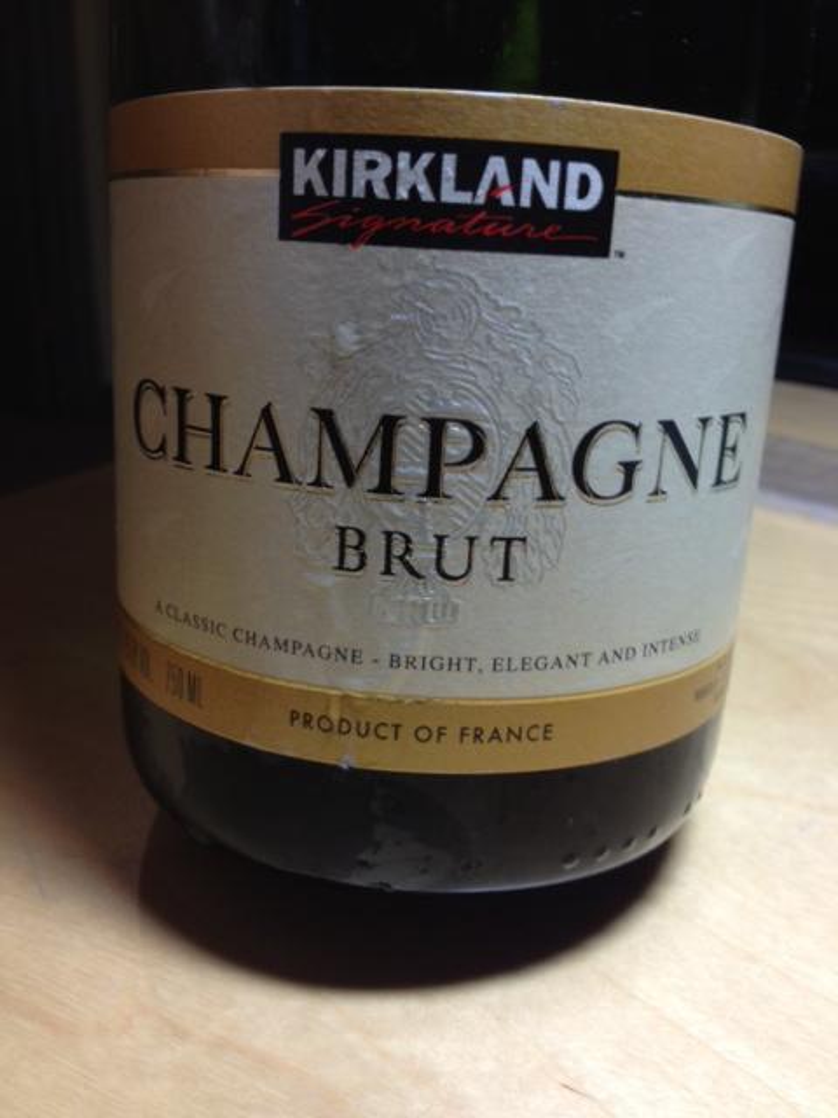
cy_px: 559
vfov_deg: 52.6
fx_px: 1130
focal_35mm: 35
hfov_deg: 40.7
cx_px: 419
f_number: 2.4
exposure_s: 1/20
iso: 64
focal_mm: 4.28
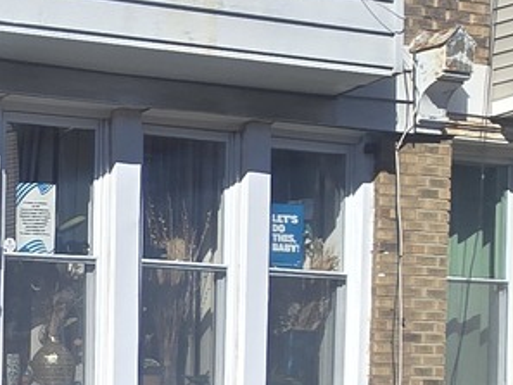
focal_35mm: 70
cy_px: 388
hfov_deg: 18.6
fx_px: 1038
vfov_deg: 20.3
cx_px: -497
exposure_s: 1/2483
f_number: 2.2
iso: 50
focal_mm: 2.2
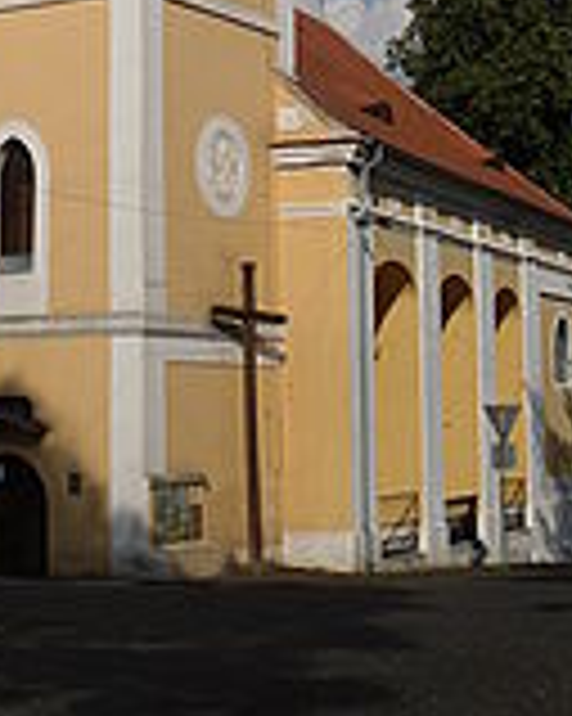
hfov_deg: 17.8
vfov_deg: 20.9
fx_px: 1822
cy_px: -108
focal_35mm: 86
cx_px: 212
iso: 80
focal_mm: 6.3
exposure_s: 1/412
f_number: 7.6
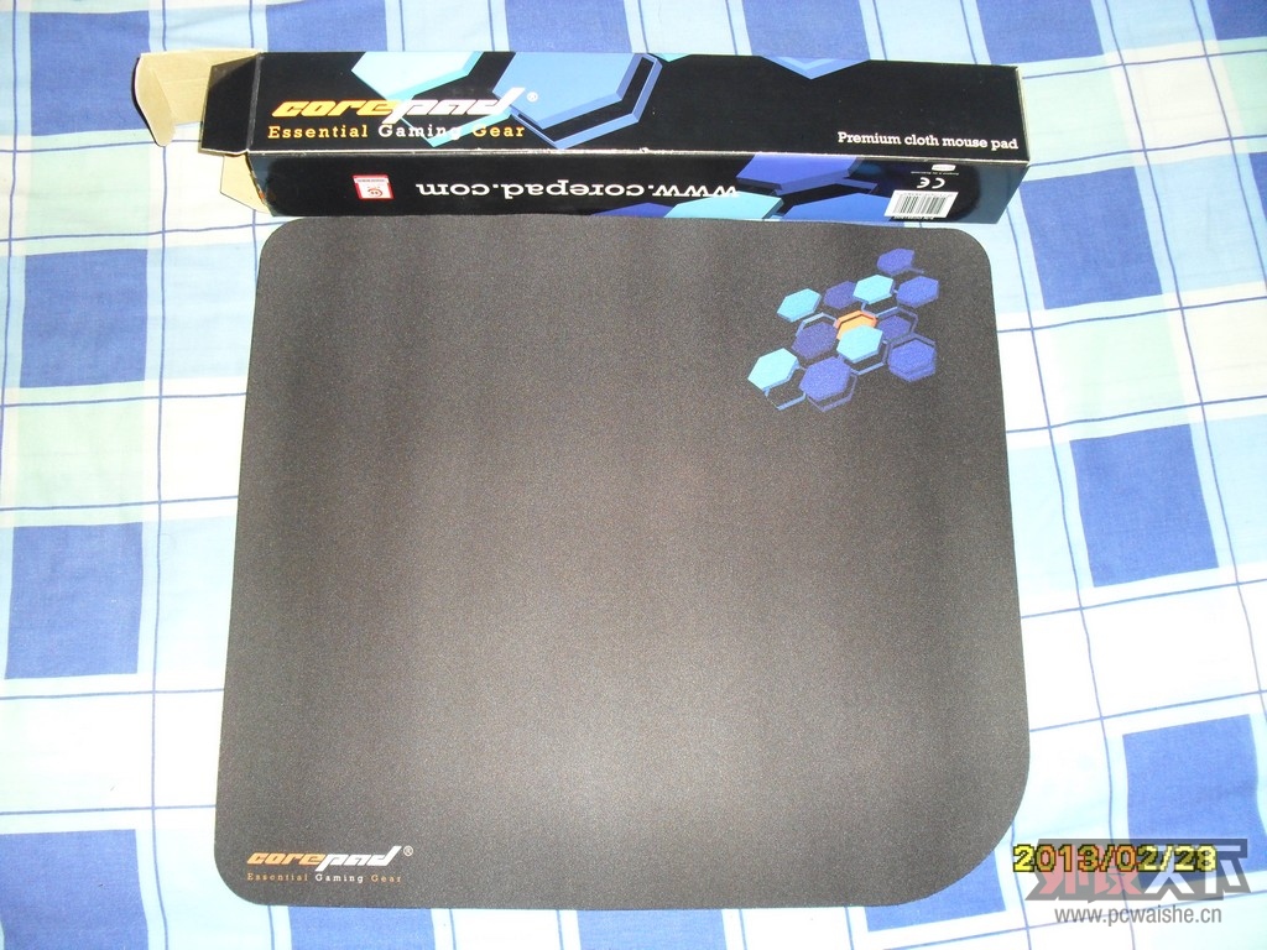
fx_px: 1281
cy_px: 475
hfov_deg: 52.6
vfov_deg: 40.7
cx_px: 634
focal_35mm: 35
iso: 200
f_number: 3.2
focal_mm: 6.3
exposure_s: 1/45
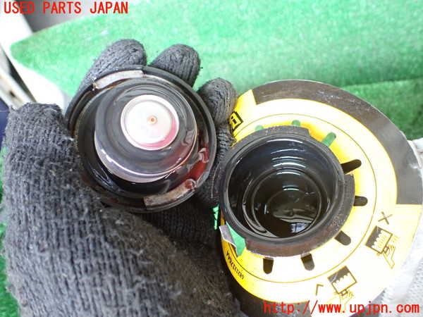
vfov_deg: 46.8
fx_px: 367
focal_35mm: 30
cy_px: 158
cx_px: 212
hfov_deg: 60.0
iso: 800
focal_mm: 5.4
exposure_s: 1/30
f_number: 2.3
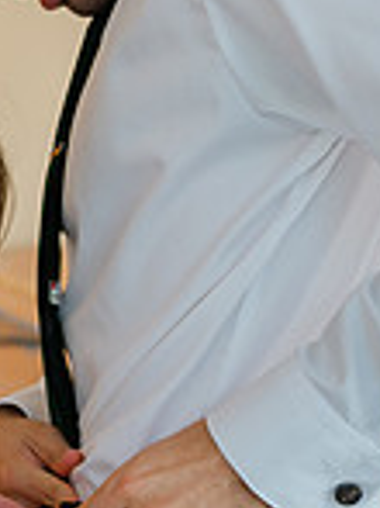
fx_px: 1554
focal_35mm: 106
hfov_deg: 13.2
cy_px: 270
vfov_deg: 18.6
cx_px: -173
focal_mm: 28
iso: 100
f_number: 2.8
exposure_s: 1/160
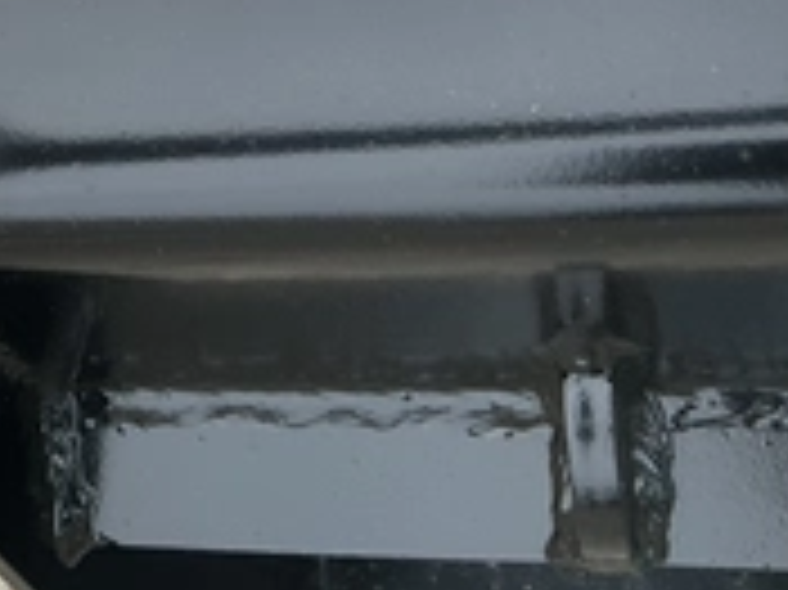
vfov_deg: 22.0
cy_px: -14
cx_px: -81
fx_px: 1456
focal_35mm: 64
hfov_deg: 27.6
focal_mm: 3
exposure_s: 1/226
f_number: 1.8
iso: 20
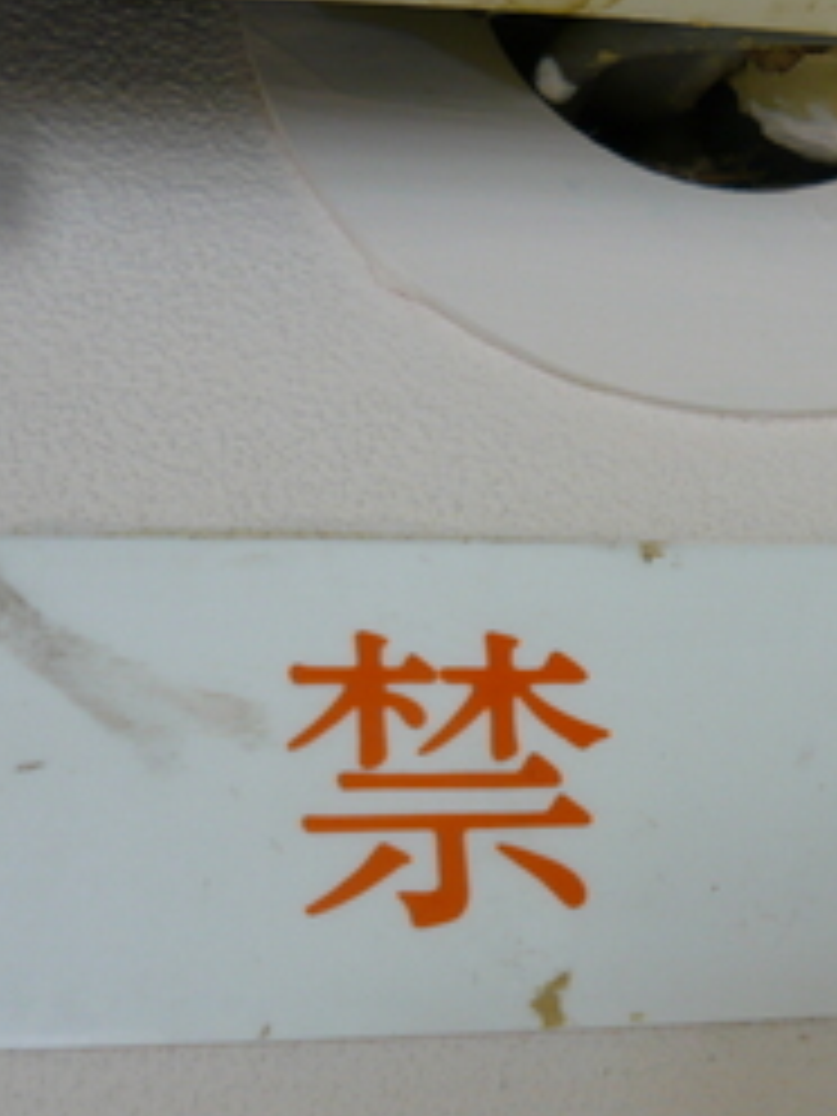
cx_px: 693
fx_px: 1805
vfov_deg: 34.2
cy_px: 682
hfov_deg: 25.6
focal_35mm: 56
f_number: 2.8
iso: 100
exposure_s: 1/40
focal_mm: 5.5
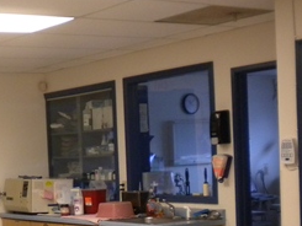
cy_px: 215
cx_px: 9
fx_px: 759
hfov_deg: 21.8
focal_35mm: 87
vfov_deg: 16.7
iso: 400
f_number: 3.5
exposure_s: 1/55.7
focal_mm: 7.4
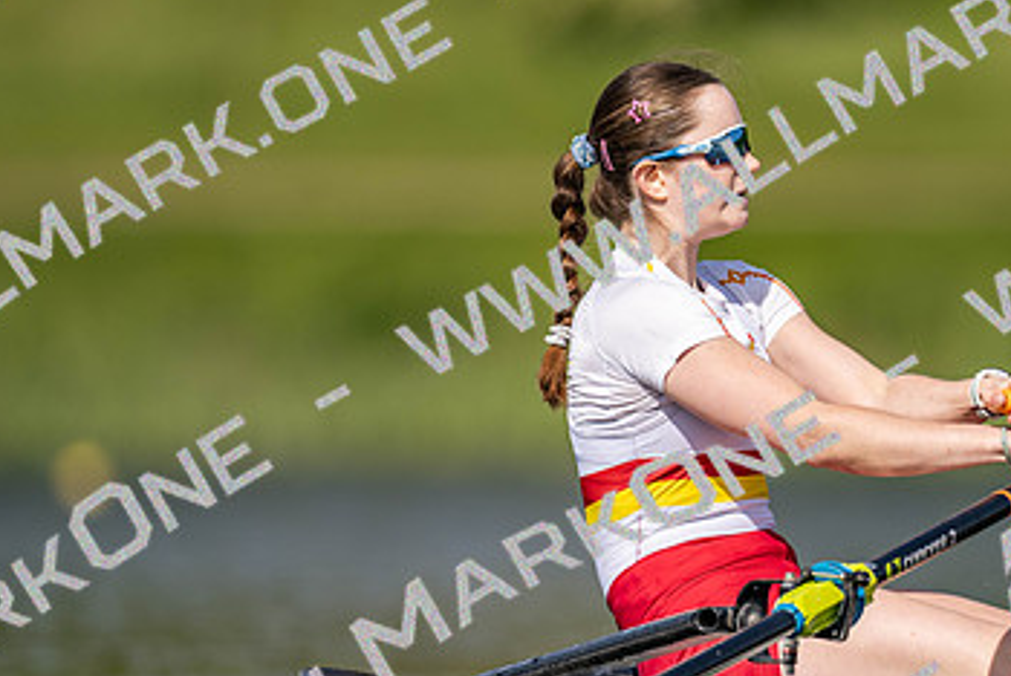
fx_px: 27937
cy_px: 383
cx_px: 754
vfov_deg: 1.4
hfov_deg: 2.1
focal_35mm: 994
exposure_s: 1/2500
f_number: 4
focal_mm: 600
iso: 180
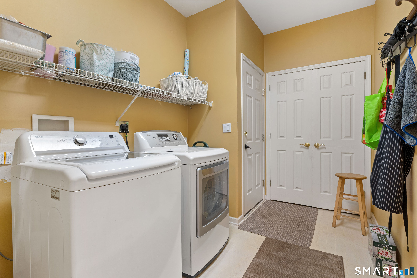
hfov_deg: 93.3
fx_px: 197
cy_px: 139
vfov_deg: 70.4
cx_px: 208
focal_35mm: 17
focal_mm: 17
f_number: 8
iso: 320
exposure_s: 1.6
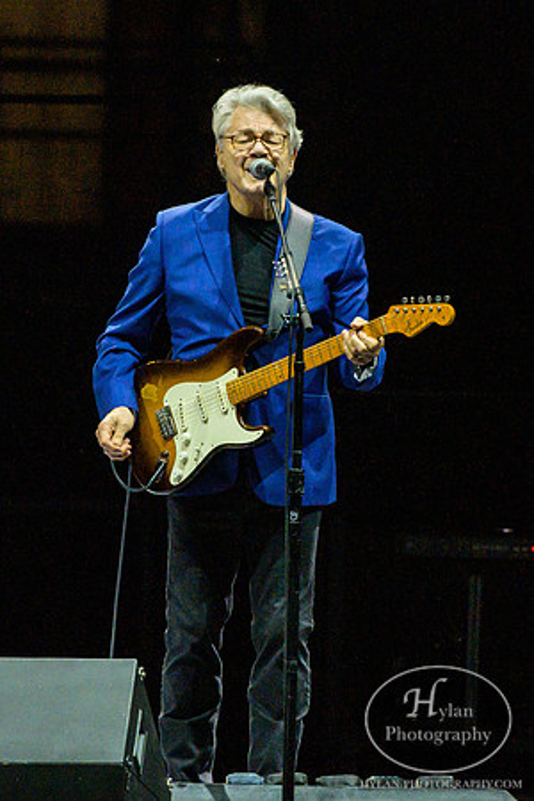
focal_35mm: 830
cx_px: 448
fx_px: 18457
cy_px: 186
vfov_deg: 2.5
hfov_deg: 1.7
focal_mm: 360
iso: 4000
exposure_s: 1/500
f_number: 7.1
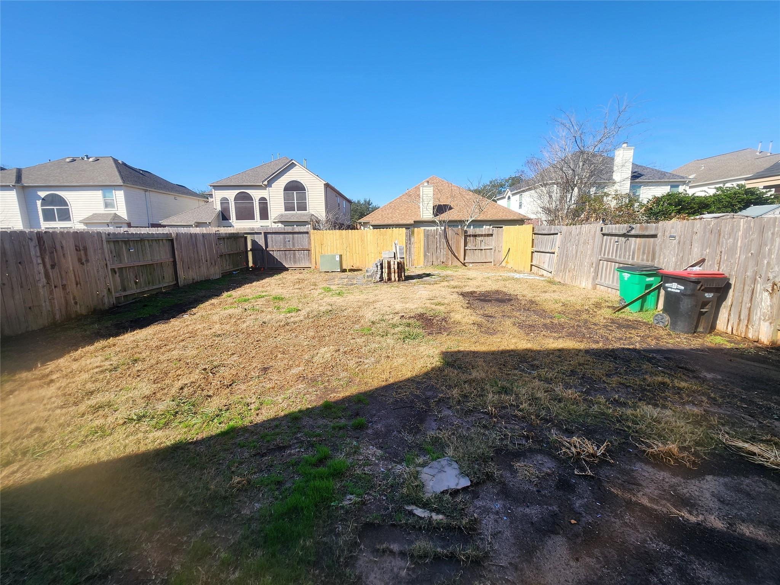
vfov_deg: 89.9
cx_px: 390
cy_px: 292
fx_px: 293
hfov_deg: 106.2
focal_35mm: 13
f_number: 2.2
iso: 50
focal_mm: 2.2
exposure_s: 1/932
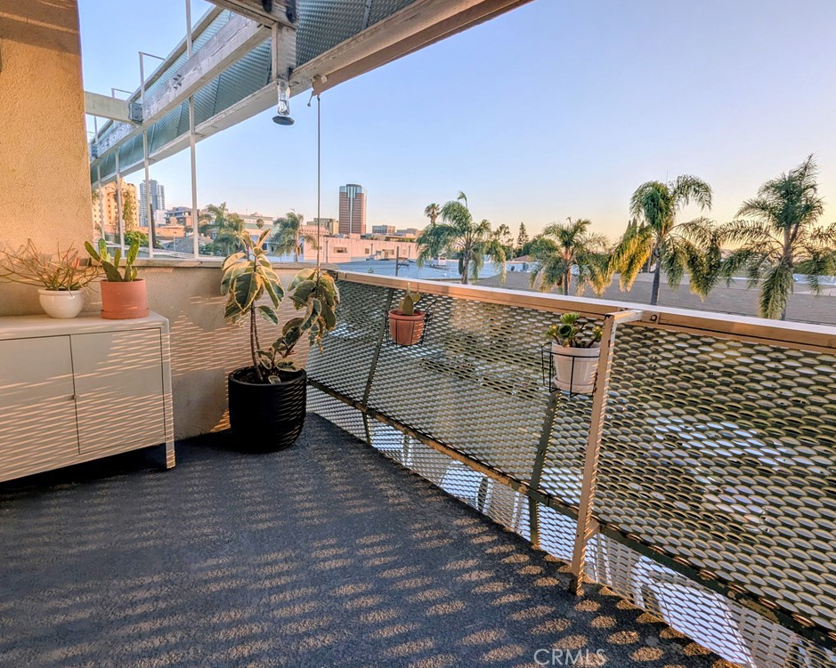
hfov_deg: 89.6
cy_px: 328
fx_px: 421
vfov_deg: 77.0
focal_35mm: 17
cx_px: 409
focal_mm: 2.35
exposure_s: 1/407
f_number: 2.2
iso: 46
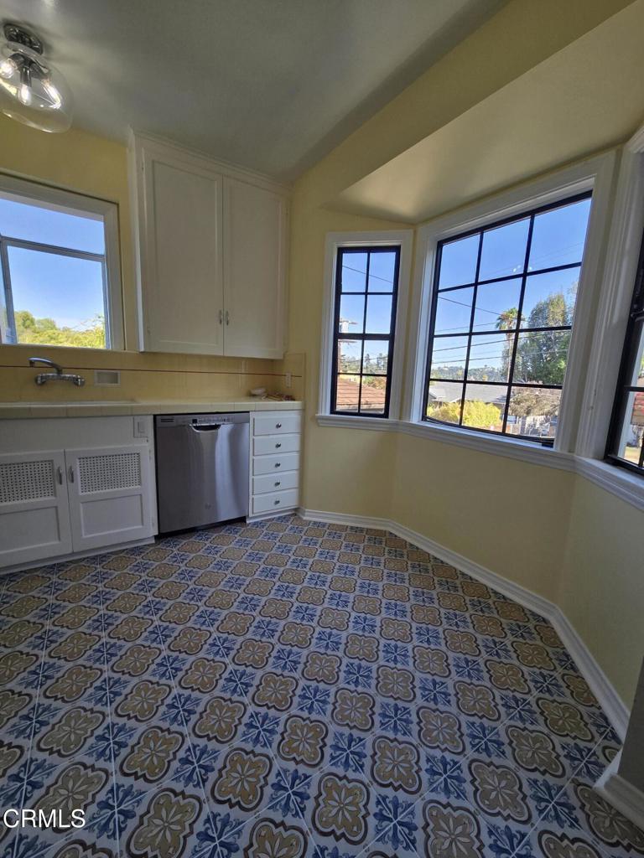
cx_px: 322
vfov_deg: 106.2
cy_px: 429
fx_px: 322
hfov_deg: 89.9
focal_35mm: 13
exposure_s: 1/276
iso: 50
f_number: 2.2
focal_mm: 2.2
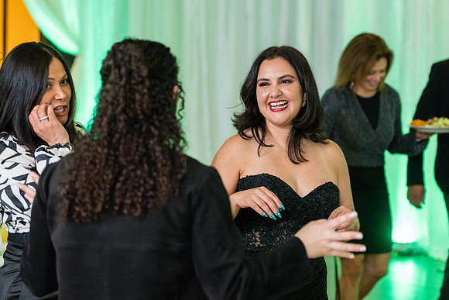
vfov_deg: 14.8
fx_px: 1150
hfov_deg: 22.1
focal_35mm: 92
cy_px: 125
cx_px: 262
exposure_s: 1/250
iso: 1600
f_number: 2.8
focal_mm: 79
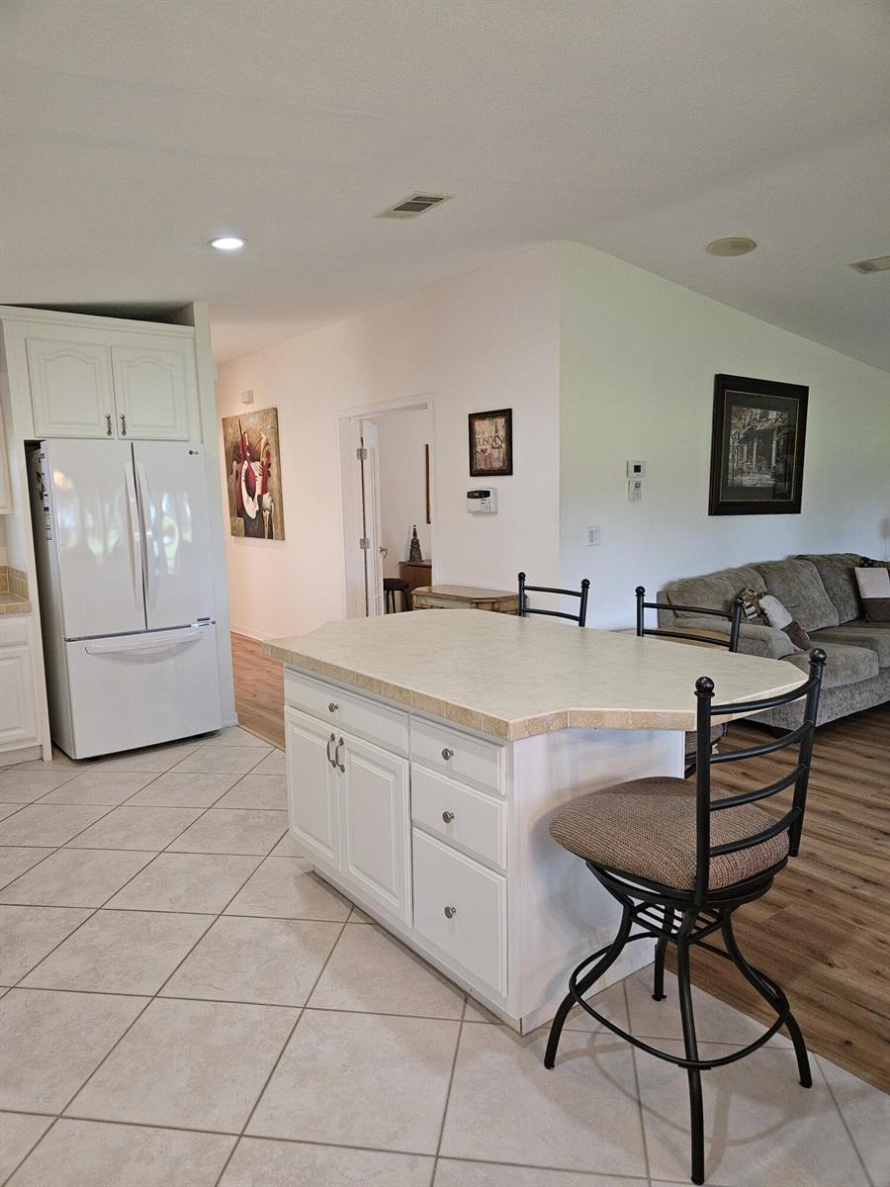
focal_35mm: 23
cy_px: 594
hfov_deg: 58.9
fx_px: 788
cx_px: 445
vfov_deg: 73.9
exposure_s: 1/60
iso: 125
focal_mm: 5.4
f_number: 1.8
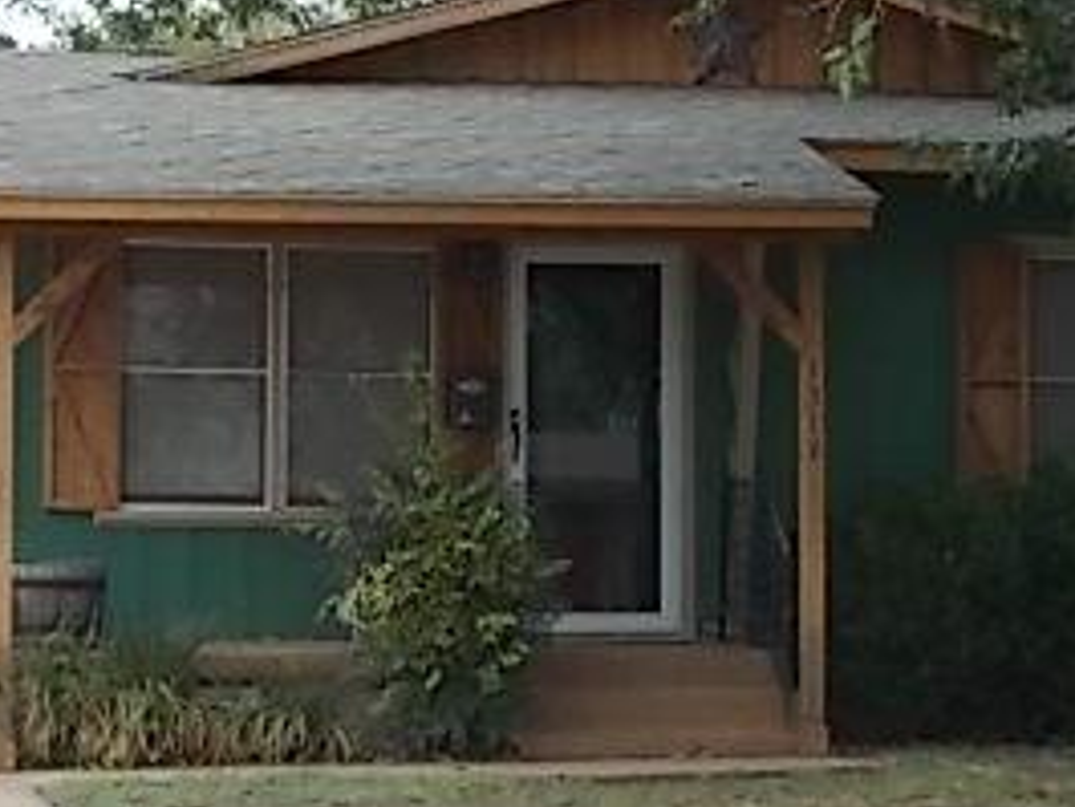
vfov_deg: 10.6
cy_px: 470
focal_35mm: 140
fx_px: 4350
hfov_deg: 14.1
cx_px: 475
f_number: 4.9
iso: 80
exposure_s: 1/125
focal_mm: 10.3
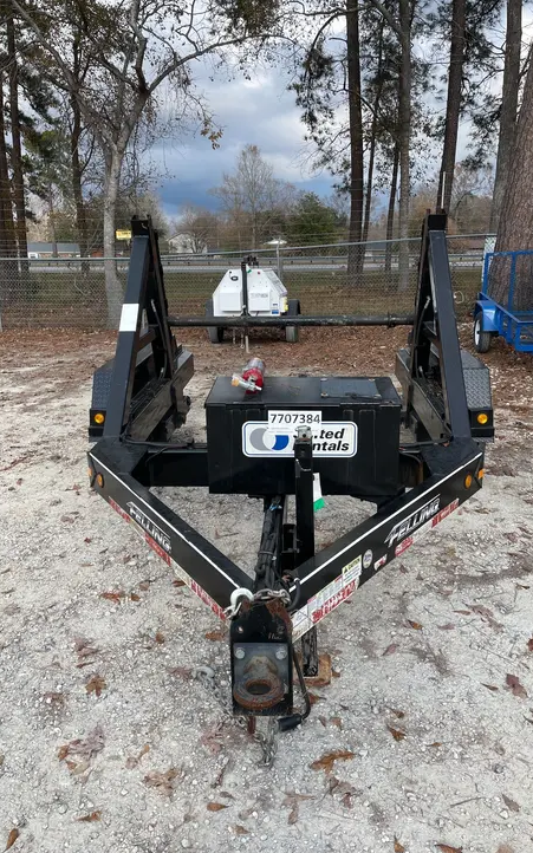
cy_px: 432
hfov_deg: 44.5
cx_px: 275
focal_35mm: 28
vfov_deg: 66.5
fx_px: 651
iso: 32
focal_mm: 4.2
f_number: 1.6
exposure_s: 1/1742
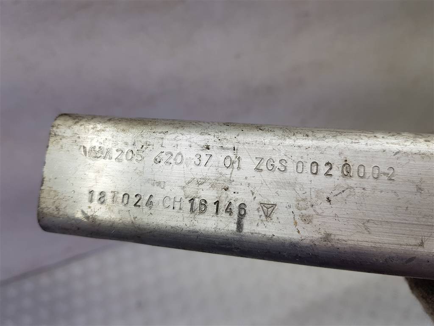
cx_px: 217
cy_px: 163
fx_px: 326
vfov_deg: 53.1
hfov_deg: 67.3
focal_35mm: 26
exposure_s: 1/181
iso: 40
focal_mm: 4.2
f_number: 1.7
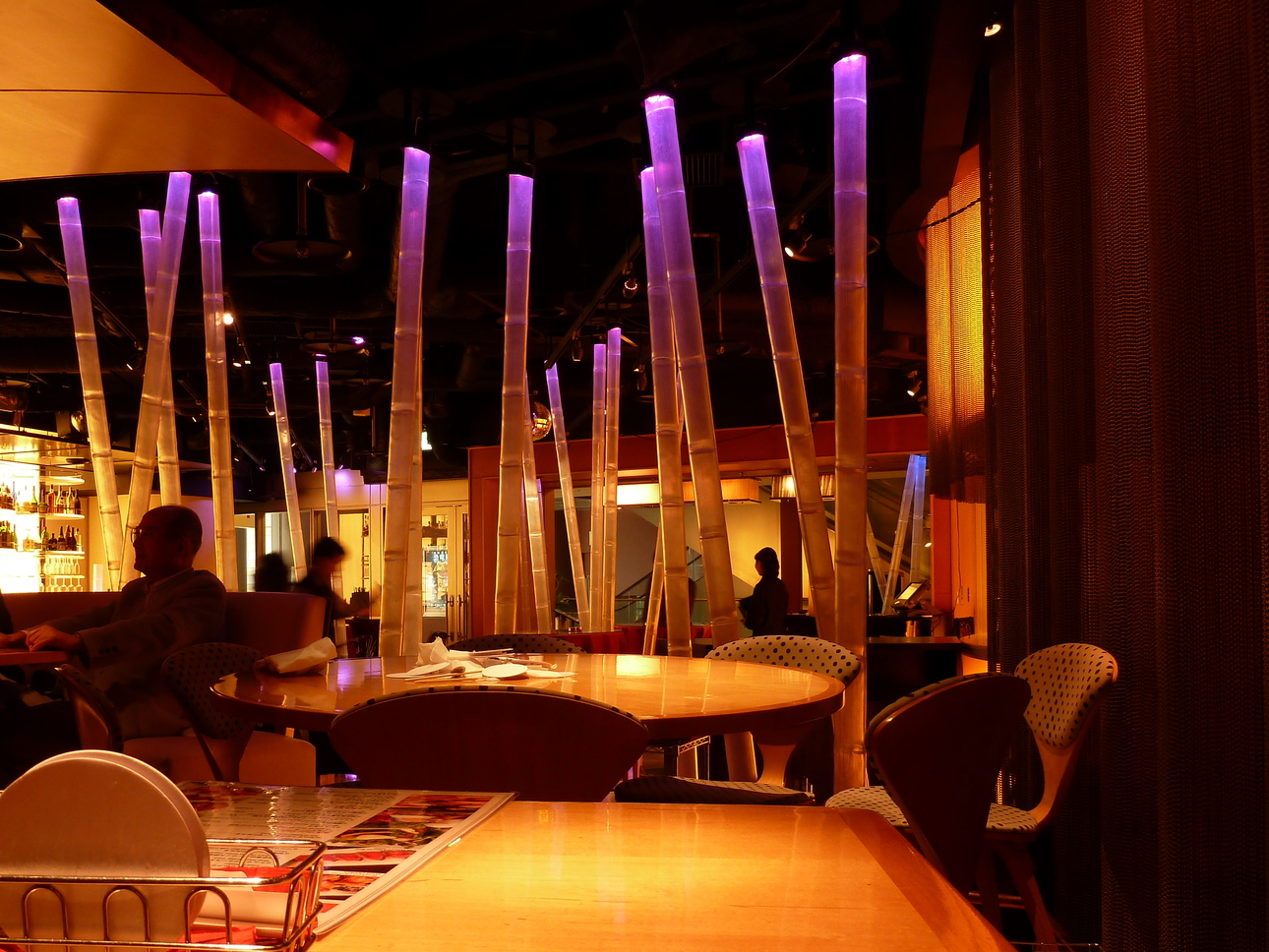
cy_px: 580
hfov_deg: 57.9
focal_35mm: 31
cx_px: 514
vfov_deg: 45.2
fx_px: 1137
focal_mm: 4.1
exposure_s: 1/6
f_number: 3.3
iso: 80
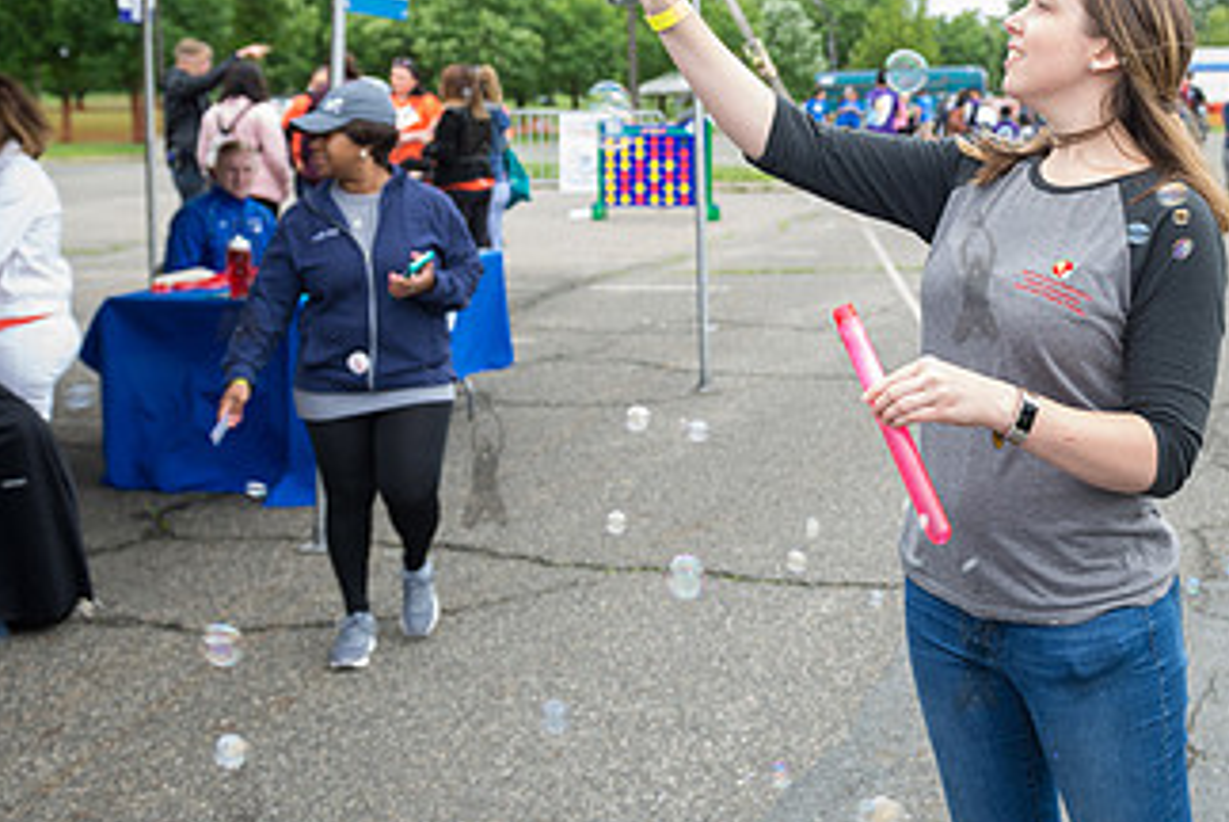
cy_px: 276
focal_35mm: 52
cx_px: 974
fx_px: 1777
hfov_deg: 36.9
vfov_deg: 25.9
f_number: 4
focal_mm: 29
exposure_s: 1/250
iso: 200
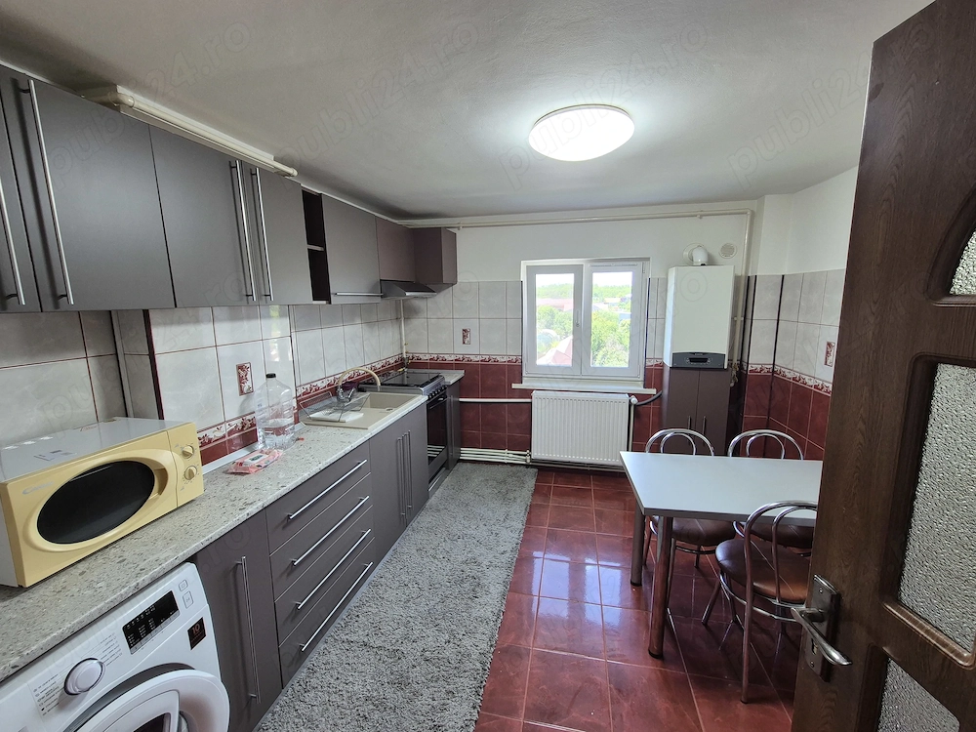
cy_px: 366
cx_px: 488
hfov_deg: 106.2
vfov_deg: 89.9
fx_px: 367
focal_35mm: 13
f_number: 2.2
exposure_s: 1/50
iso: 125
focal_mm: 2.2
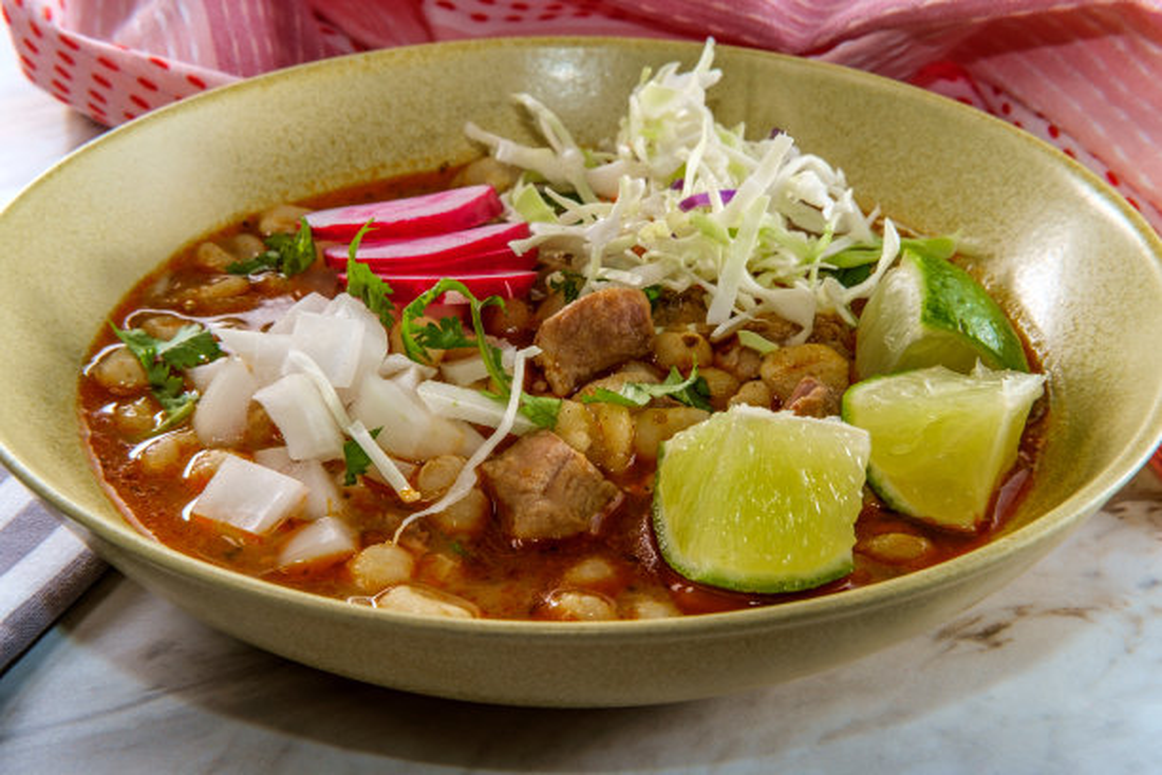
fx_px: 1711
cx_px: 581
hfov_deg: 37.5
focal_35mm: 53
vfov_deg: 25.5
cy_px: 388
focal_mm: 35
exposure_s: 1/125
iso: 200
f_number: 16
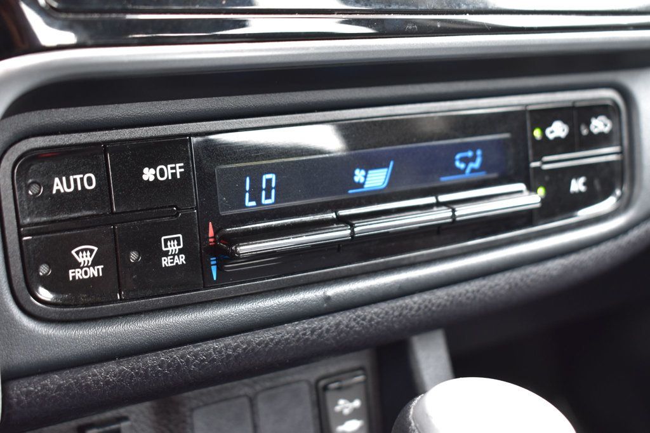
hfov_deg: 36.9
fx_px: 975
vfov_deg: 25.0
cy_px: 216
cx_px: 325
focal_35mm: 54
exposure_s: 1/20
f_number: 6.3
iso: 400
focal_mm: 36
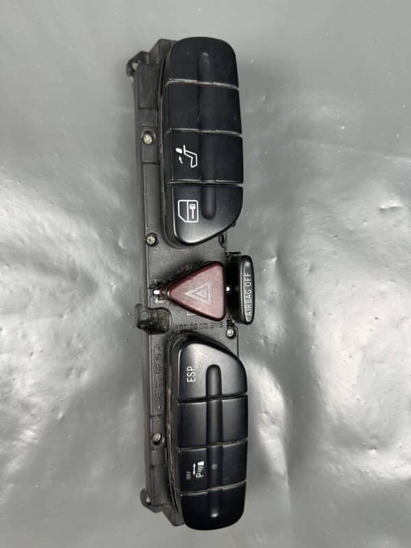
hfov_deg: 56.8
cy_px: 274
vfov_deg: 71.6
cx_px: 206
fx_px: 380
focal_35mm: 24
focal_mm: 6.86
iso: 200
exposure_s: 1/100
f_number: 1.78
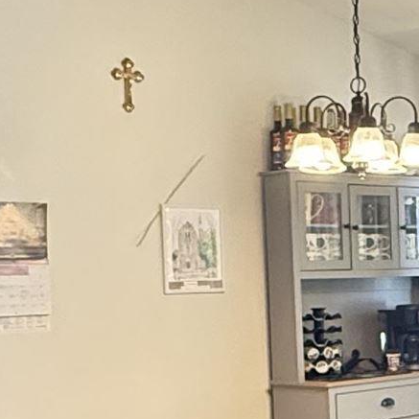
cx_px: 549
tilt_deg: -1.3
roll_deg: +1.3
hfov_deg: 18.5
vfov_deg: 19.8
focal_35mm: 87
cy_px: 310
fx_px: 1191
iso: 640
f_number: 2.2
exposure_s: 1/120
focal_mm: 2.22
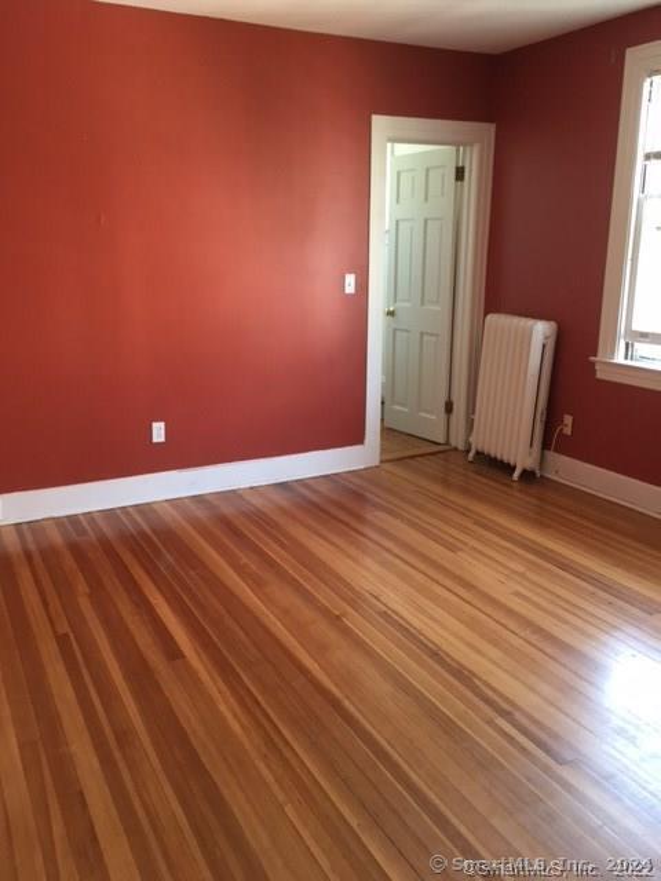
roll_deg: -2.3
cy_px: 440
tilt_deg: -14.0
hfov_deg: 48.2
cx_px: 330
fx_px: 738
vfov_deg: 61.7
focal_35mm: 29
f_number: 2.2
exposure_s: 1/30
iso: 125
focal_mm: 4.15
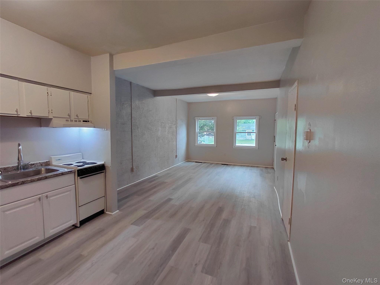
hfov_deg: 94.5
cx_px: 190
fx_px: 176
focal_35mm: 16
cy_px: 142
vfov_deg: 78.1
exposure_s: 1/60
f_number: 2.2
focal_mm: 1.64
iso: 125
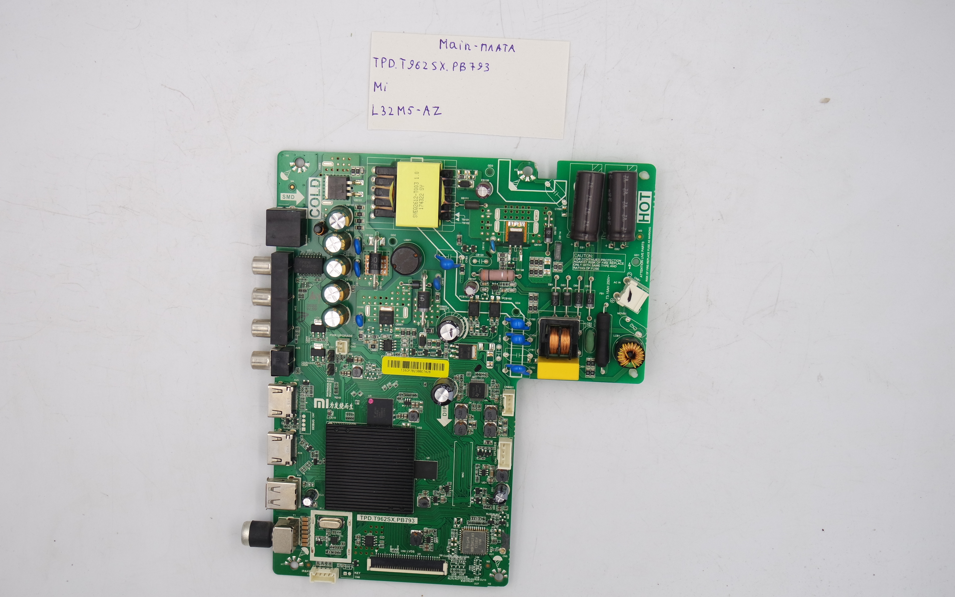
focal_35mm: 44
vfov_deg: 29.2
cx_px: 478
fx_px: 1145
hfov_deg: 45.3
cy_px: 294
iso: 160
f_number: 4.5
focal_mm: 16
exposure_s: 1/125
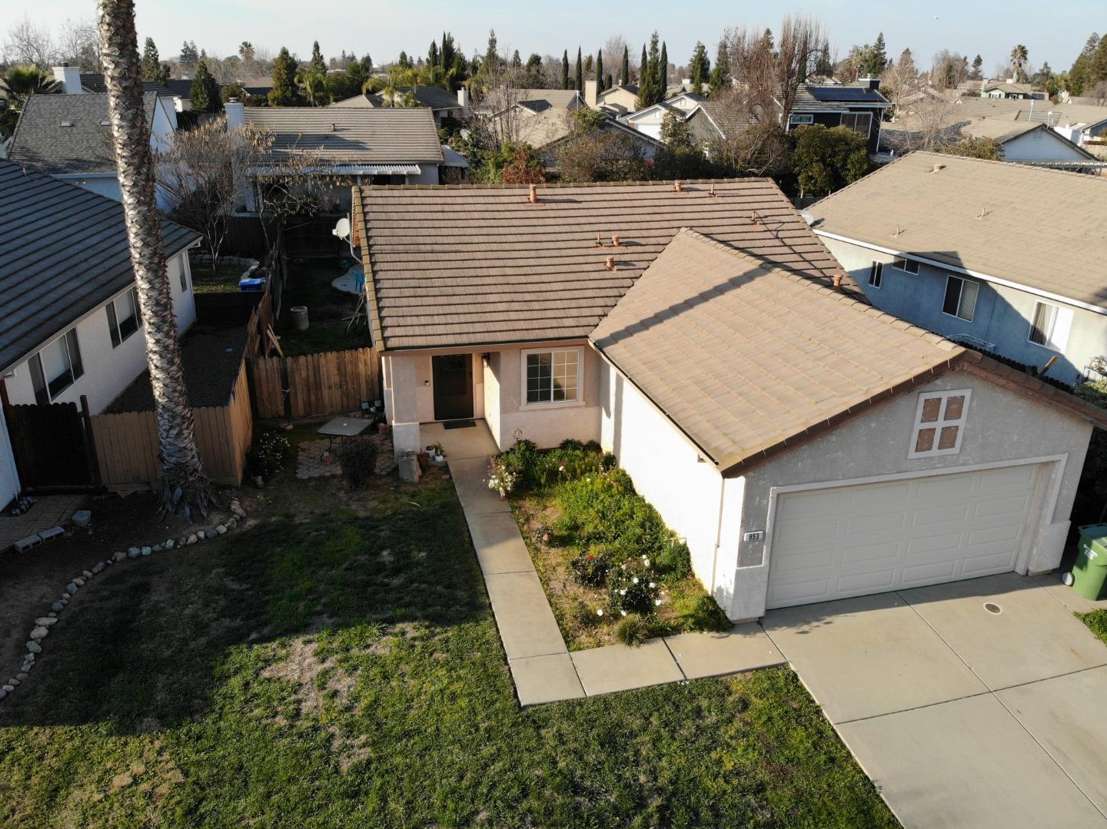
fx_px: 799
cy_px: 399
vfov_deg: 54.8
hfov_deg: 69.4
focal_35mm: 25
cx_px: 544
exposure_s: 1/555
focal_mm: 4.5
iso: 100
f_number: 2.8
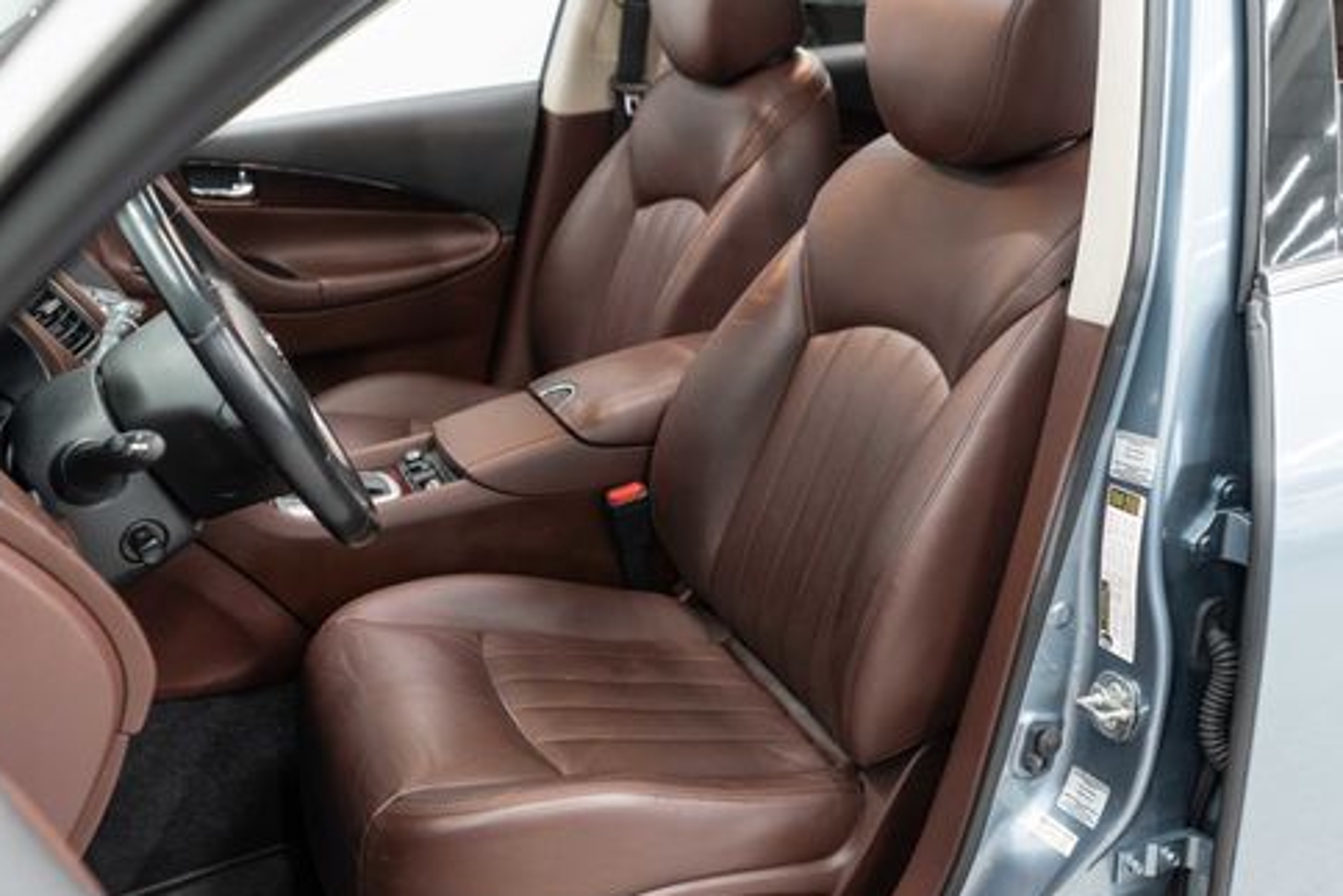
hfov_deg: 51.9
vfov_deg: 36.0
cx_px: 677
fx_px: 1381
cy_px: 454
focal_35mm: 37
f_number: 3.2
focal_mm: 28
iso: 1000
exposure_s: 1/50
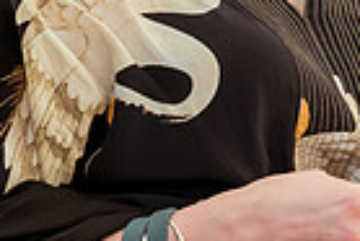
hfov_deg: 5.8
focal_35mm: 356
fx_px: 3564
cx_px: 218
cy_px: -146
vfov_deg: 3.8
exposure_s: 1/320
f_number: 2
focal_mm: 85
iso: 1250
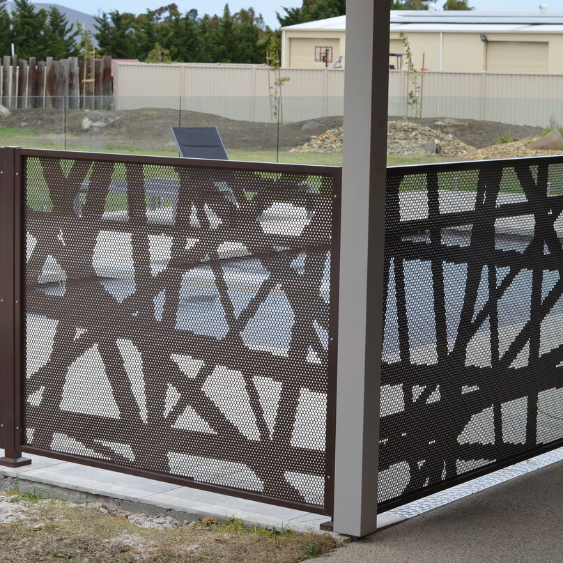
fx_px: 1785
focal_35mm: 97
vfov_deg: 17.9
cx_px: 346
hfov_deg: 17.9
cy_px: 279
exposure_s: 1/250
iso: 140
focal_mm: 50
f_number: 8
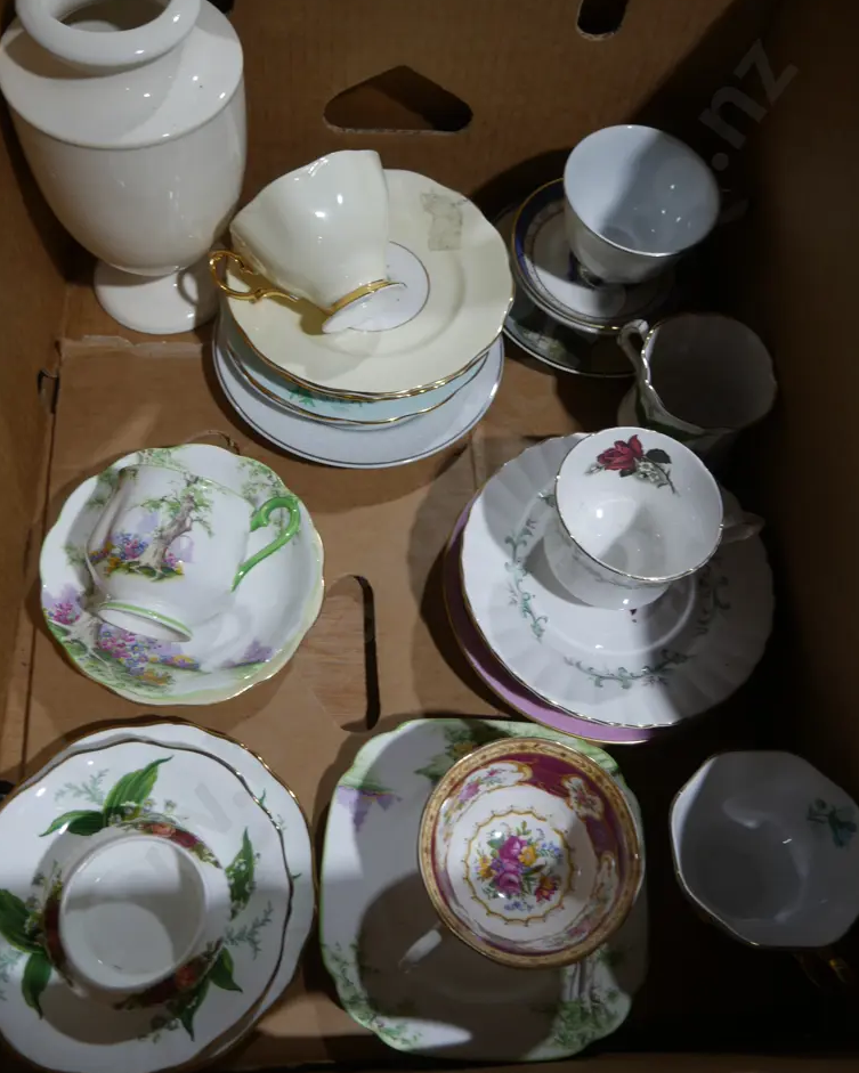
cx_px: 427
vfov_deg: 52.8
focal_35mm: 34
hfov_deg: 43.4
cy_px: 521
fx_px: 1080
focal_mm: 16
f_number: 3.6
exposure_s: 1/100
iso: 200
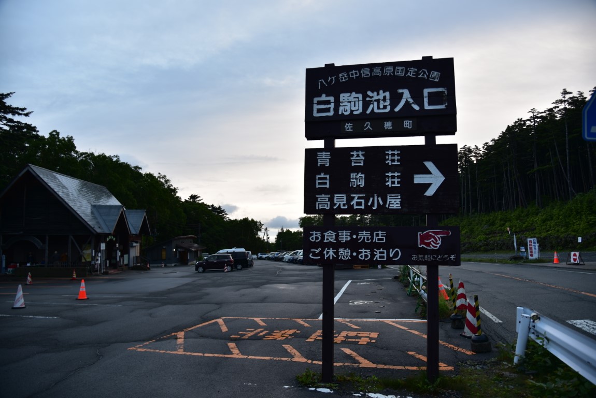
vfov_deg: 53.2
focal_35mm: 24
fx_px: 398
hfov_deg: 73.7
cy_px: 199
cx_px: 298
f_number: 4
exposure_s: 1/30
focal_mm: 24
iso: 125
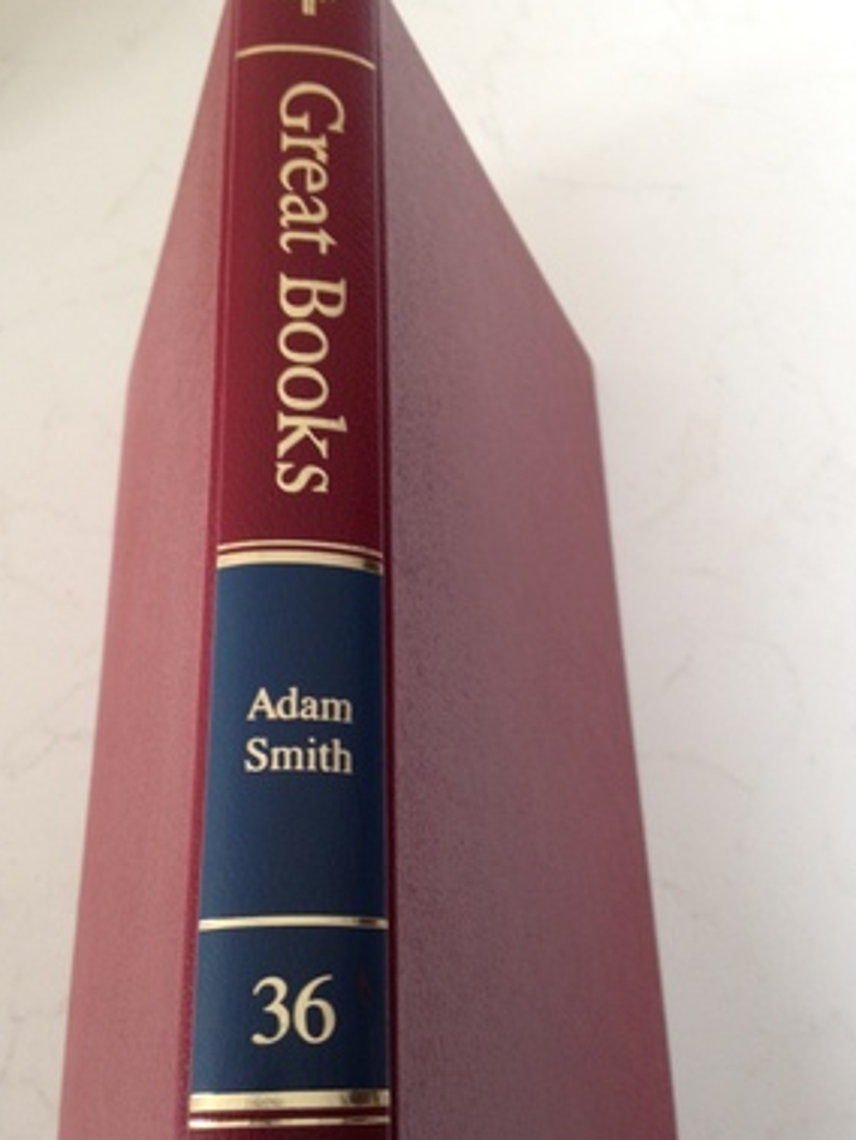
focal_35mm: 37
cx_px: 389
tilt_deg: -63.8
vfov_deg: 50.1
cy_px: 564
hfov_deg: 38.7
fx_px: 1219
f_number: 2.4
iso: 80
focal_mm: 4.12
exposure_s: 1/20
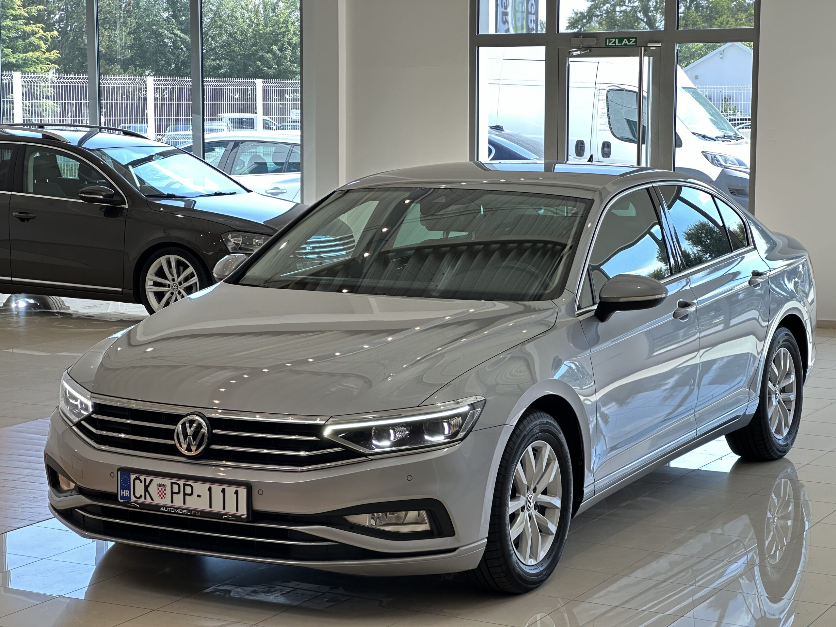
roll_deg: -0.4
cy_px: 314
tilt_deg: -6.6
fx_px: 1860
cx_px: 418
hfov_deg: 25.3
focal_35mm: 77
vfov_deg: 19.1
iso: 100
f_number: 2.8
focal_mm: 9
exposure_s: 1/100
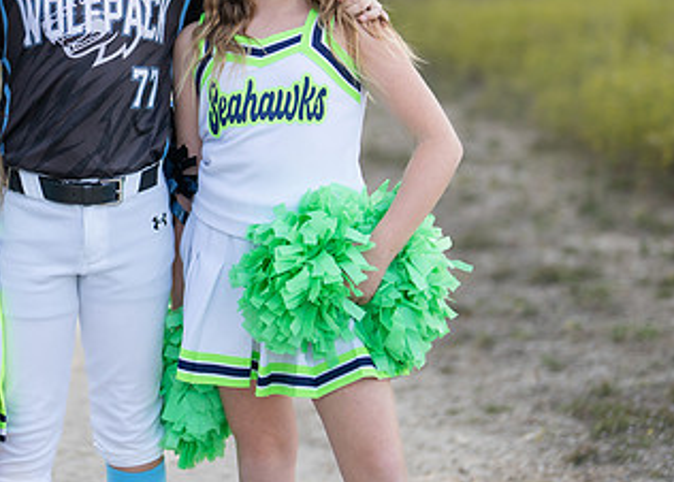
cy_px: 81
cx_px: 129
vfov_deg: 13.7
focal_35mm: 104
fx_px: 1992
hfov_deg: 19.0
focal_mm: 50
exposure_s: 1/1250
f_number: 1.2
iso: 100
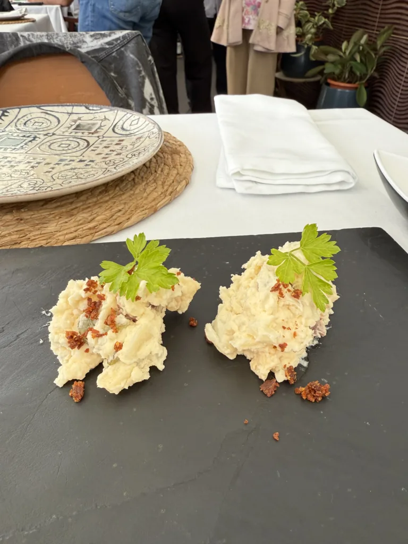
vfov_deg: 71.6
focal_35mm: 24
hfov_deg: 56.8
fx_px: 377
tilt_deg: -33.5
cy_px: 272
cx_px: 204
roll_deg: -0.6
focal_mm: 2.22
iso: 64
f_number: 2.2
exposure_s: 1/99
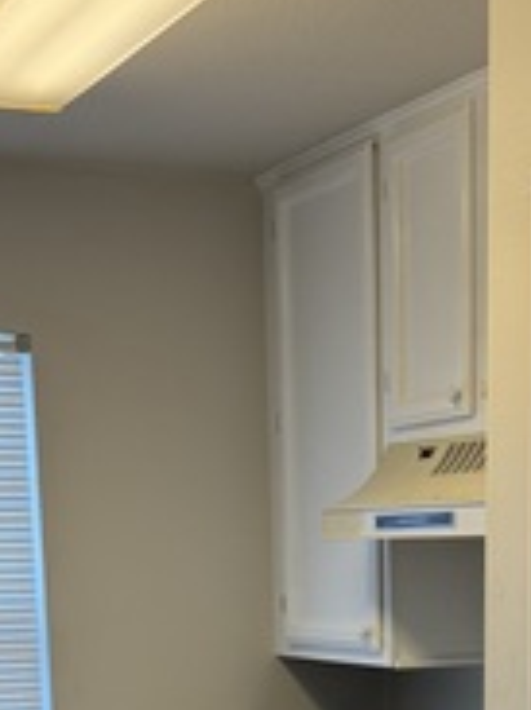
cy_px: 904
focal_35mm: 84
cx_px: 322
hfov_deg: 17.5
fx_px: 1720
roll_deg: +2.0
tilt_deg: -12.2
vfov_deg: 21.3
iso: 100
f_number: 1.78
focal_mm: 6.76
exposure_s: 1/120
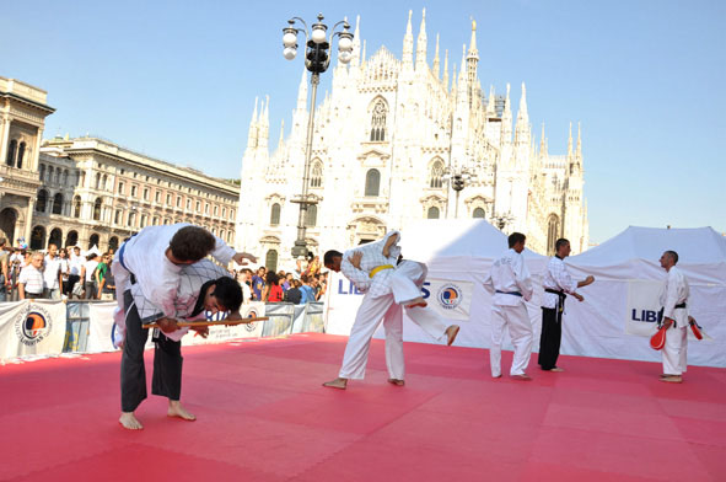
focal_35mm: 27
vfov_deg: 47.8
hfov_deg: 67.5
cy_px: 241
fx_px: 544
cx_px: 363
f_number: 11
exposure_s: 1/200
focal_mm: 18
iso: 200
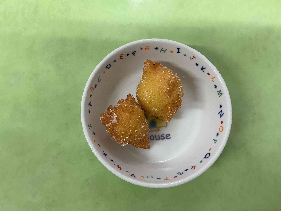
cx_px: 140
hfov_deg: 61.7
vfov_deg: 48.2
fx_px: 235
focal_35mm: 29
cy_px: 106
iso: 50
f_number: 1.8
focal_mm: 3
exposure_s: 1/60
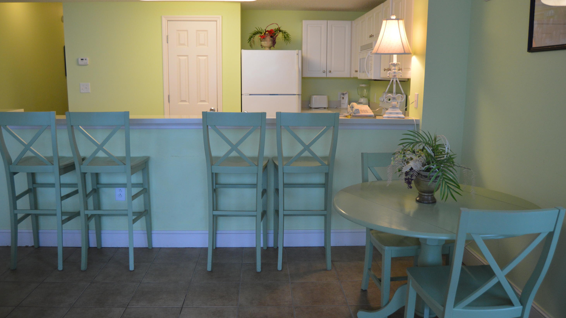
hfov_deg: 66.1
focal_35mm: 29
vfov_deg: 40.2
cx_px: 281
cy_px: 158
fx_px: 435
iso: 800
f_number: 3.5
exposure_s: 1/60
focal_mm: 18
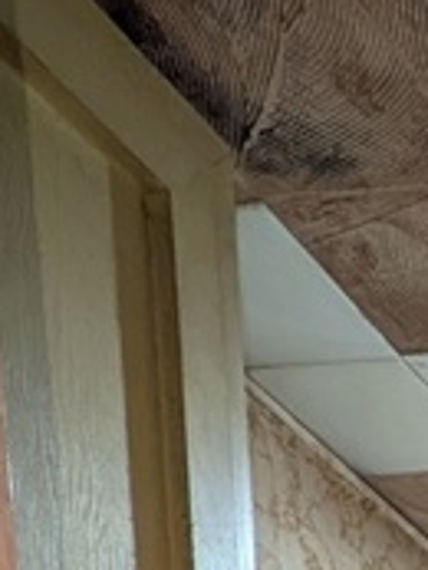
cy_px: 1453
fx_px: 1235
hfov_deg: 13.4
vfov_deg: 14.1
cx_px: 1072
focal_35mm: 75
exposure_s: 1/30
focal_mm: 2.02
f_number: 1.7
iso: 468
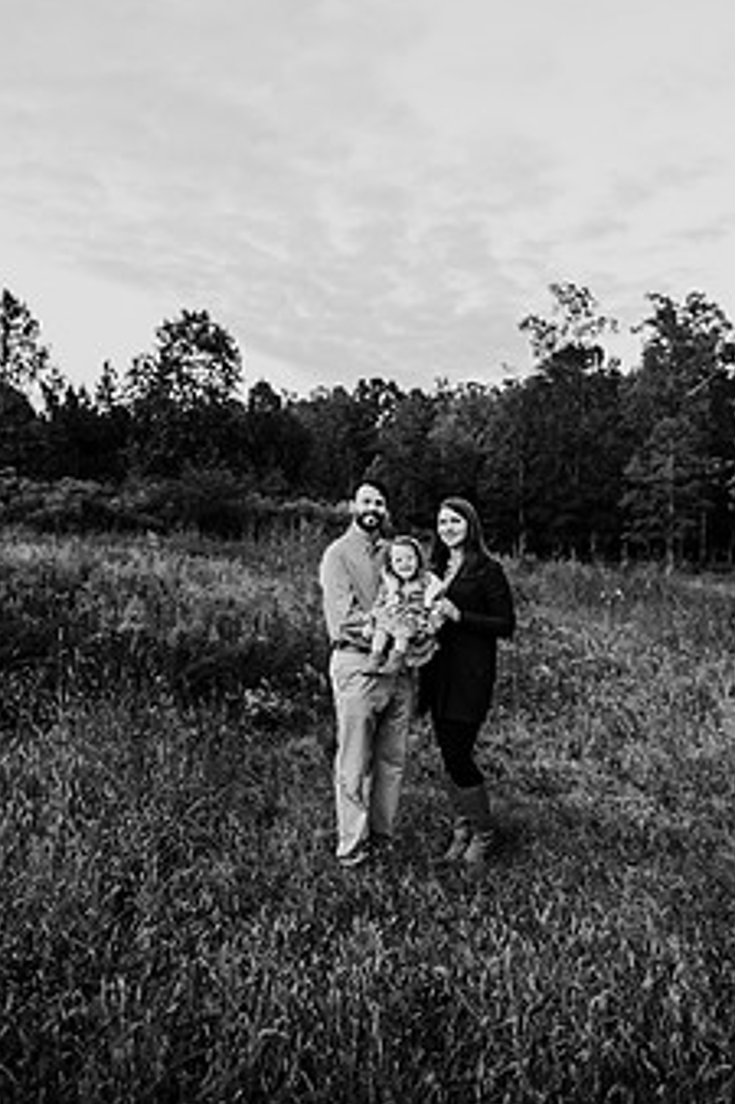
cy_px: 372
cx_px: 428
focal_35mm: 32
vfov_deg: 57.5
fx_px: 981
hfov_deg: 41.0
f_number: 2.8
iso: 640
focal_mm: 24
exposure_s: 1/320
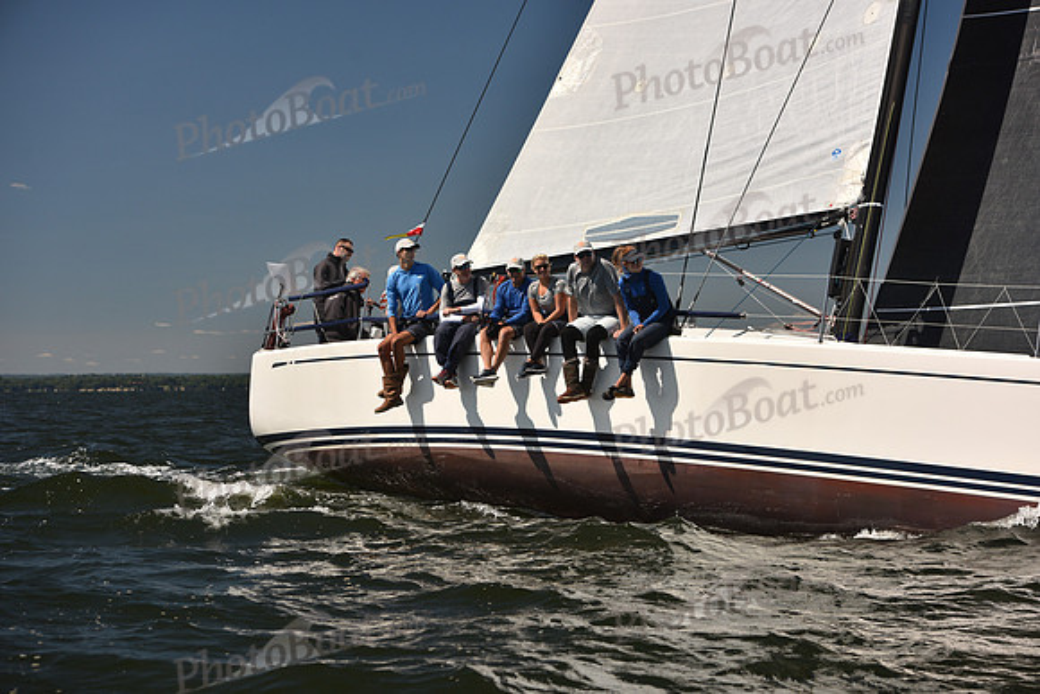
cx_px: 520
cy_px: 347
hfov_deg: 26.0
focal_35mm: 78
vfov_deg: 17.5
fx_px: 2254
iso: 250
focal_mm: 78
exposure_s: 1/1000
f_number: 5
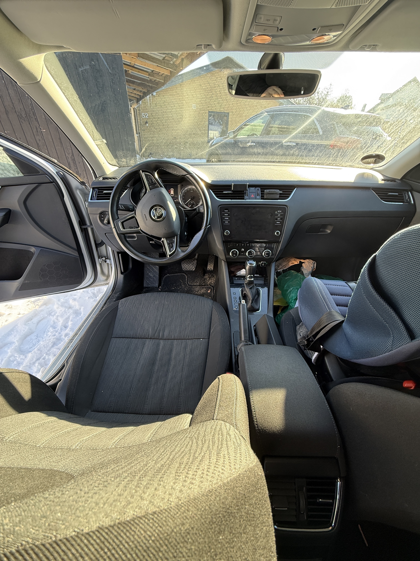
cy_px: 280
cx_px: 210
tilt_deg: -34.0
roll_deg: -2.8
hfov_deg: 85.7
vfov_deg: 102.1
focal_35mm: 14
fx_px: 226
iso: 125
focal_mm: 2.22
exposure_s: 1/99
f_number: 2.2
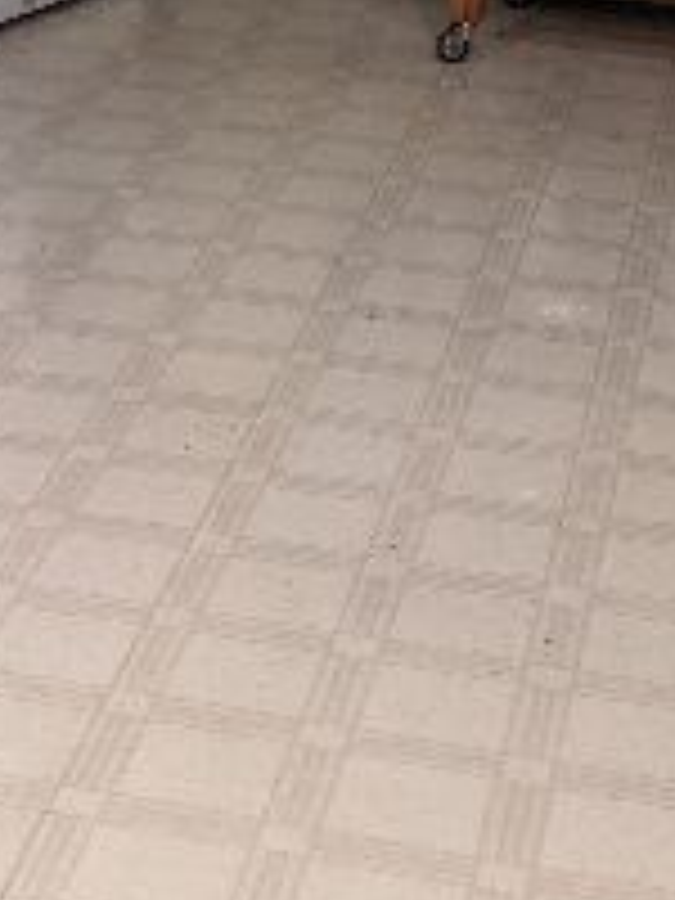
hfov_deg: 13.6
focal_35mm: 108
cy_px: 112
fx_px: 2808
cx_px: 40
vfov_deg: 18.0
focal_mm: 4.38
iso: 343
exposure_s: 1/40
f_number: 1.73
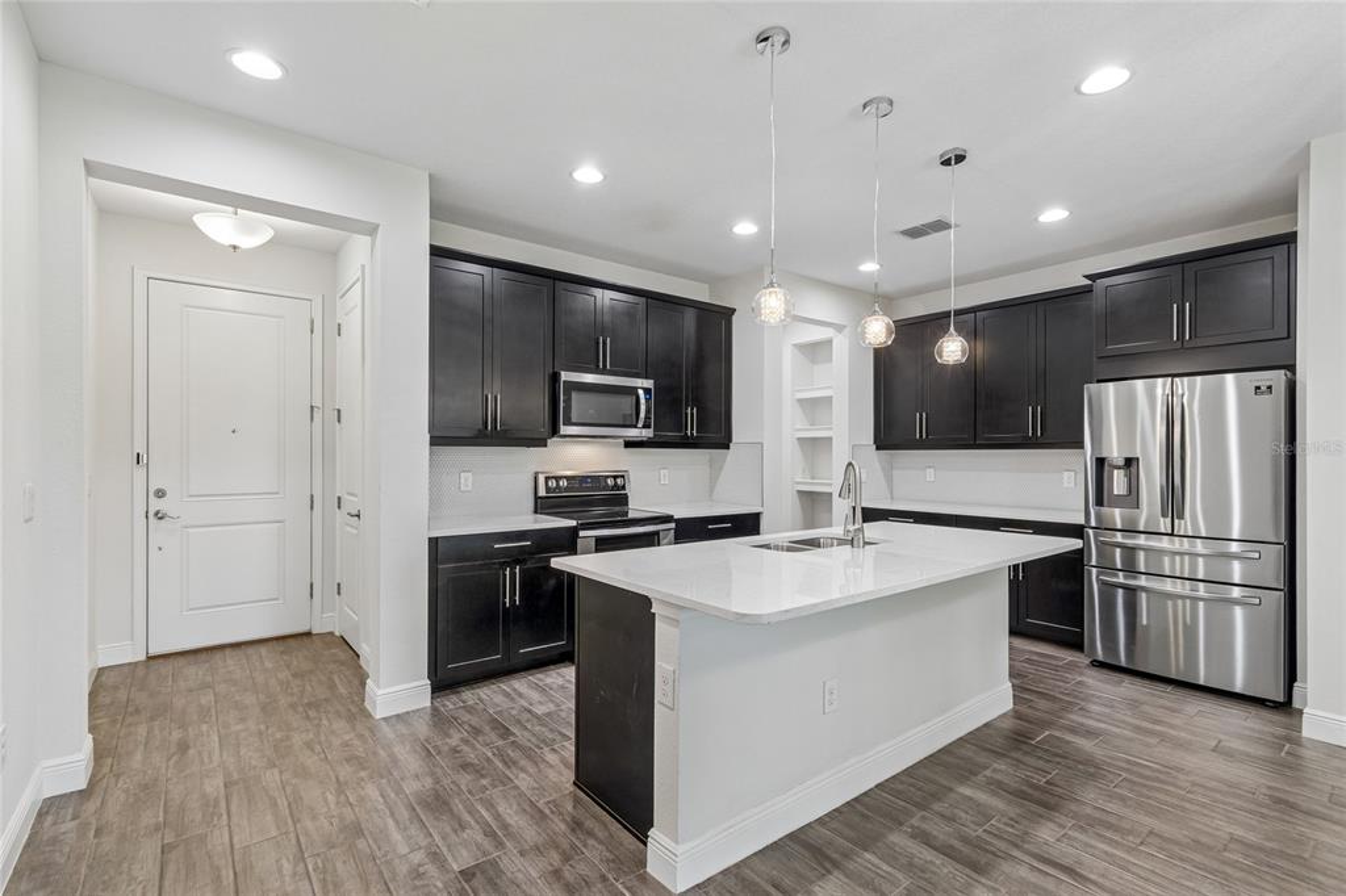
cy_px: 448
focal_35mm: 15
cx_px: 673
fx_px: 561
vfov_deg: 77.3
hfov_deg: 100.4
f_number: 7.1
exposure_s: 1/13
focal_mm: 10
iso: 100
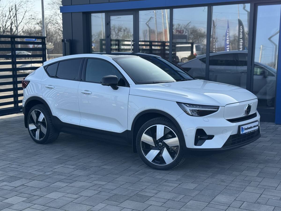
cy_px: 106
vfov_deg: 30.3
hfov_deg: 39.7
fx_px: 390
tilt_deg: -8.8
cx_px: 140
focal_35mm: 48
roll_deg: +0.2
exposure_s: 1/2331
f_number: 1.78
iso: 64
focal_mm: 6.76
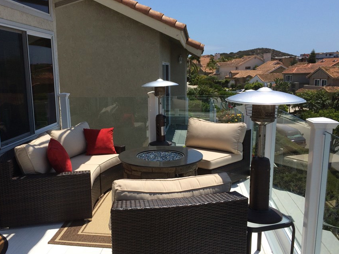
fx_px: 343
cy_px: 138
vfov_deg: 40.7
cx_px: 137
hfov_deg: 52.3
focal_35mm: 35
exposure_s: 1/2933
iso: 32
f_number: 2.2
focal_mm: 4.15
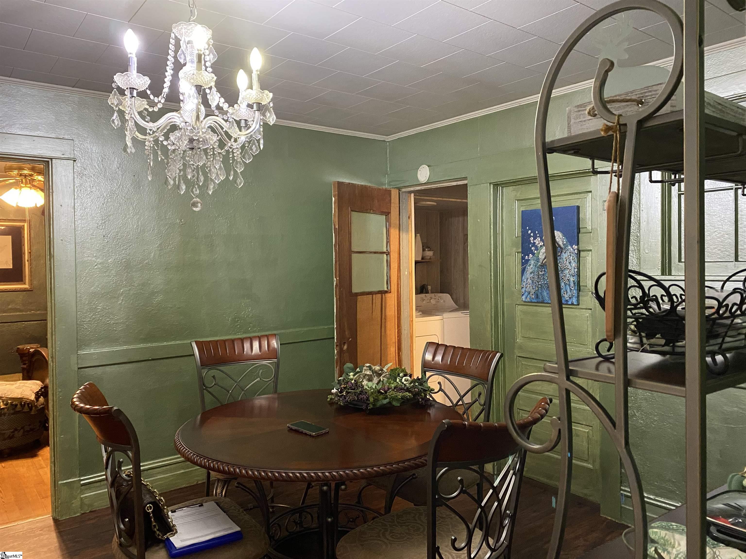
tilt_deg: -0.6
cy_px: 280
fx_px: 560
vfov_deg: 53.1
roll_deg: +0.2
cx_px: 373
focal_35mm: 26
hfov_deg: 67.3
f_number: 1.8
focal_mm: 4.25
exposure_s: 1/40
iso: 500
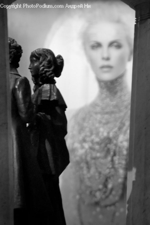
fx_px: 1877
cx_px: 75
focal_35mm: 300
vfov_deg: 6.9
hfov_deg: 4.6
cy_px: 112
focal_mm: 200
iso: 1600
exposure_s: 1/25
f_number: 6.3
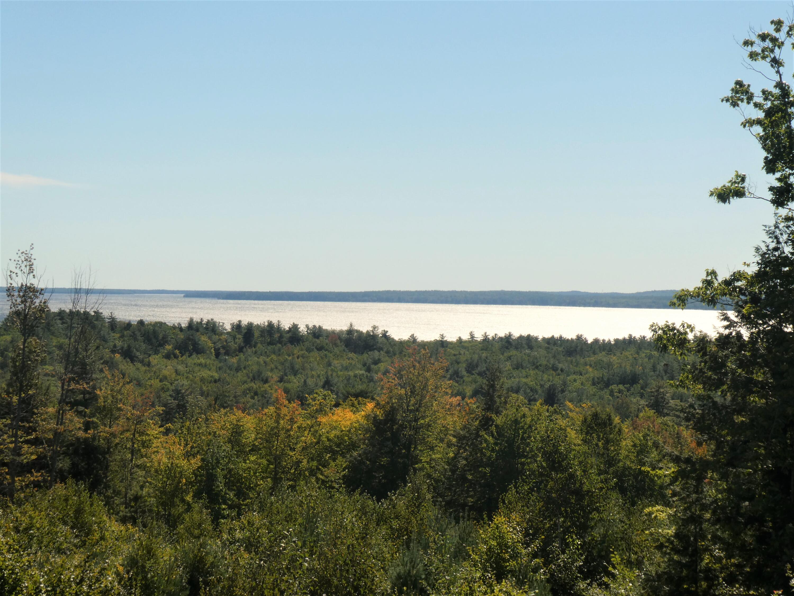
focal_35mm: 84
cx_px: 397
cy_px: 298
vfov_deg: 17.6
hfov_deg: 23.3
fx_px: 1927
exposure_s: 1/800
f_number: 4.8
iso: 80
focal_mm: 15
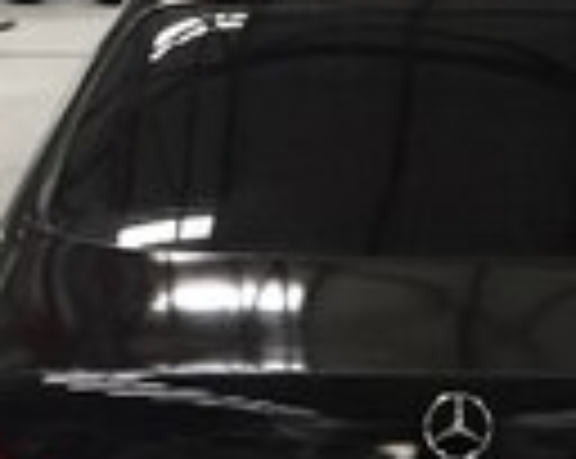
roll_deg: +1.6
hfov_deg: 17.4
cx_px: 405
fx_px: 1872
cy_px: 616
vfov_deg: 13.4
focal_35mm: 110
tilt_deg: -23.2
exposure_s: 1/33
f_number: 2.2
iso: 200
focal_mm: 4.15
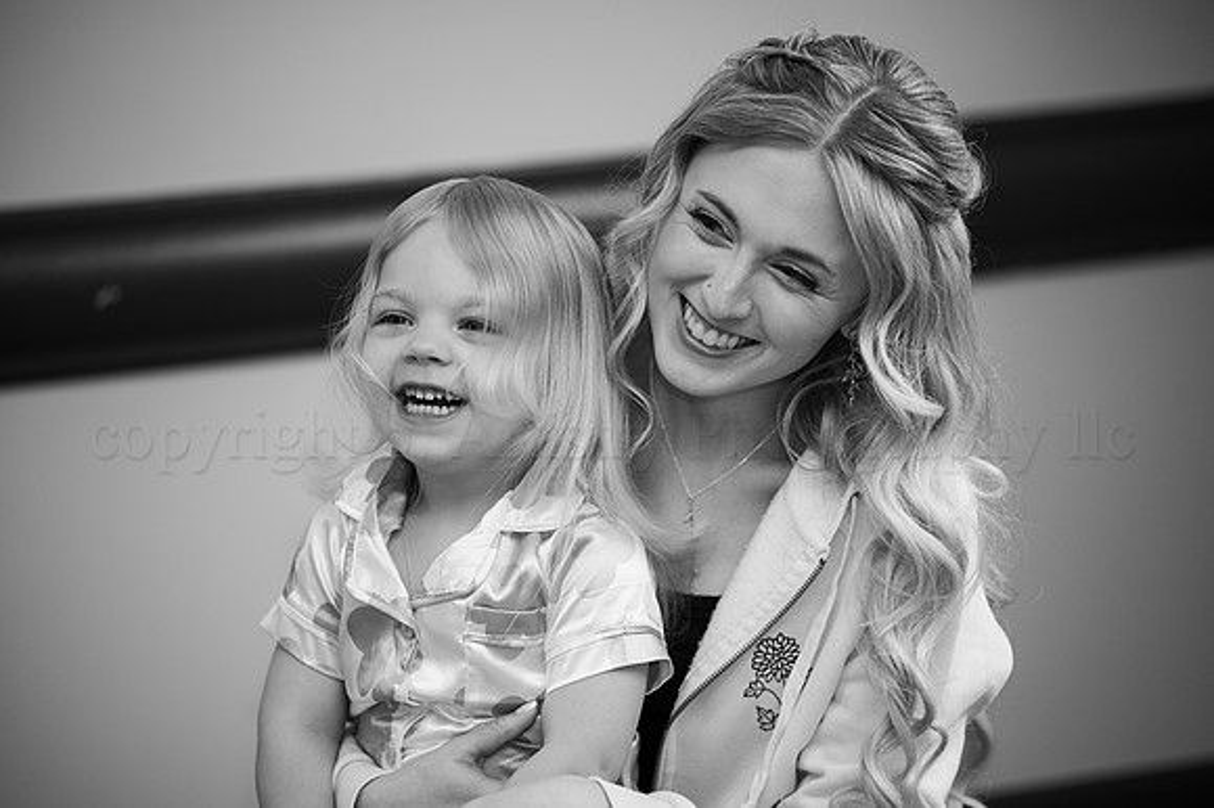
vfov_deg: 6.9
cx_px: 607
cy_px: 404
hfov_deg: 10.3
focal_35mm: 200
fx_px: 6740
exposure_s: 1/125
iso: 500
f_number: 2.8
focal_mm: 200
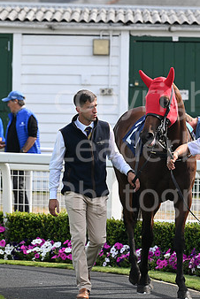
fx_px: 2852
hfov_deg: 4.0
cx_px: 171
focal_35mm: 343
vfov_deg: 6.0
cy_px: 155
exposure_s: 1/1250
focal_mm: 200
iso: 400
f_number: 5.6
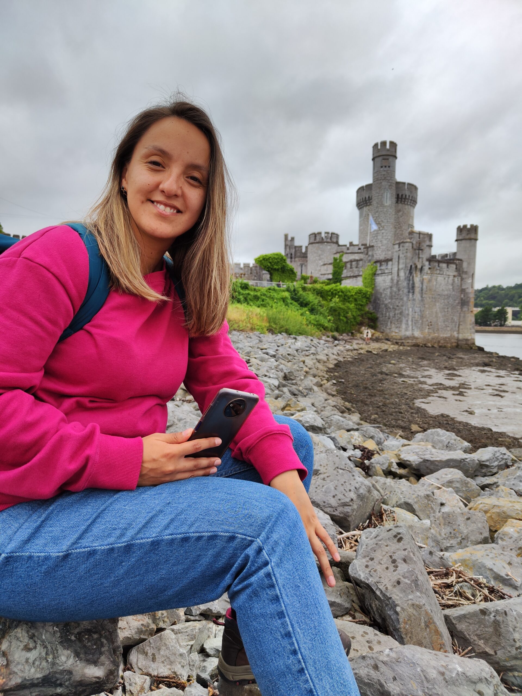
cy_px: 348
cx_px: 261
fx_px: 483
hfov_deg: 56.8
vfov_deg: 71.6
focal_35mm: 24
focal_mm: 5.59
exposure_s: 1/1282
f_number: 1.88
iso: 50
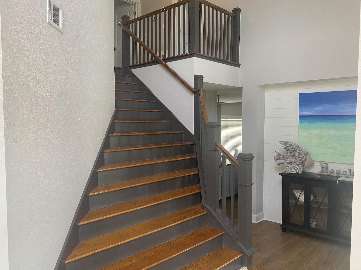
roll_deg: -0.4
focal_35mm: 28
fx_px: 292
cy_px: 134
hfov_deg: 63.4
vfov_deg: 49.7
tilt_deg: -1.3
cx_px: 177
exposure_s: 1/60
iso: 100
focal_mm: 4.25
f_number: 1.8
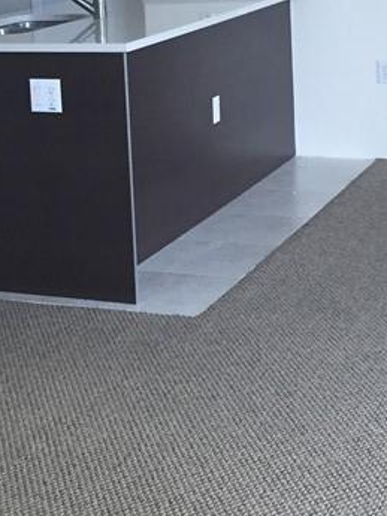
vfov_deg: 22.6
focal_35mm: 86
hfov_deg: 17.1
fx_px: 1281
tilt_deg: -11.6
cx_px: 124
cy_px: 168
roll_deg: +2.2
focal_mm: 4.15
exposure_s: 1/30
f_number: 2.2
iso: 50
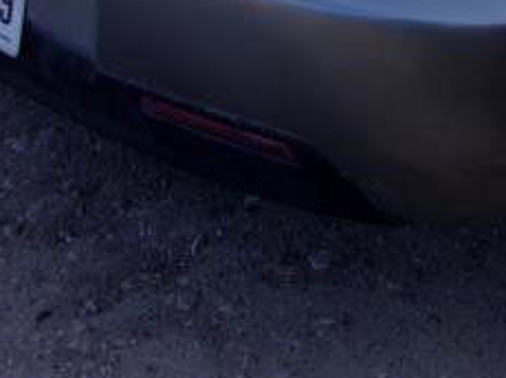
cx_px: 543
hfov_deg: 20.0
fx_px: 1373
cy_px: -266
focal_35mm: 94
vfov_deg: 14.2
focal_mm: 4.9
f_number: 10.4
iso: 80
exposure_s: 1/40
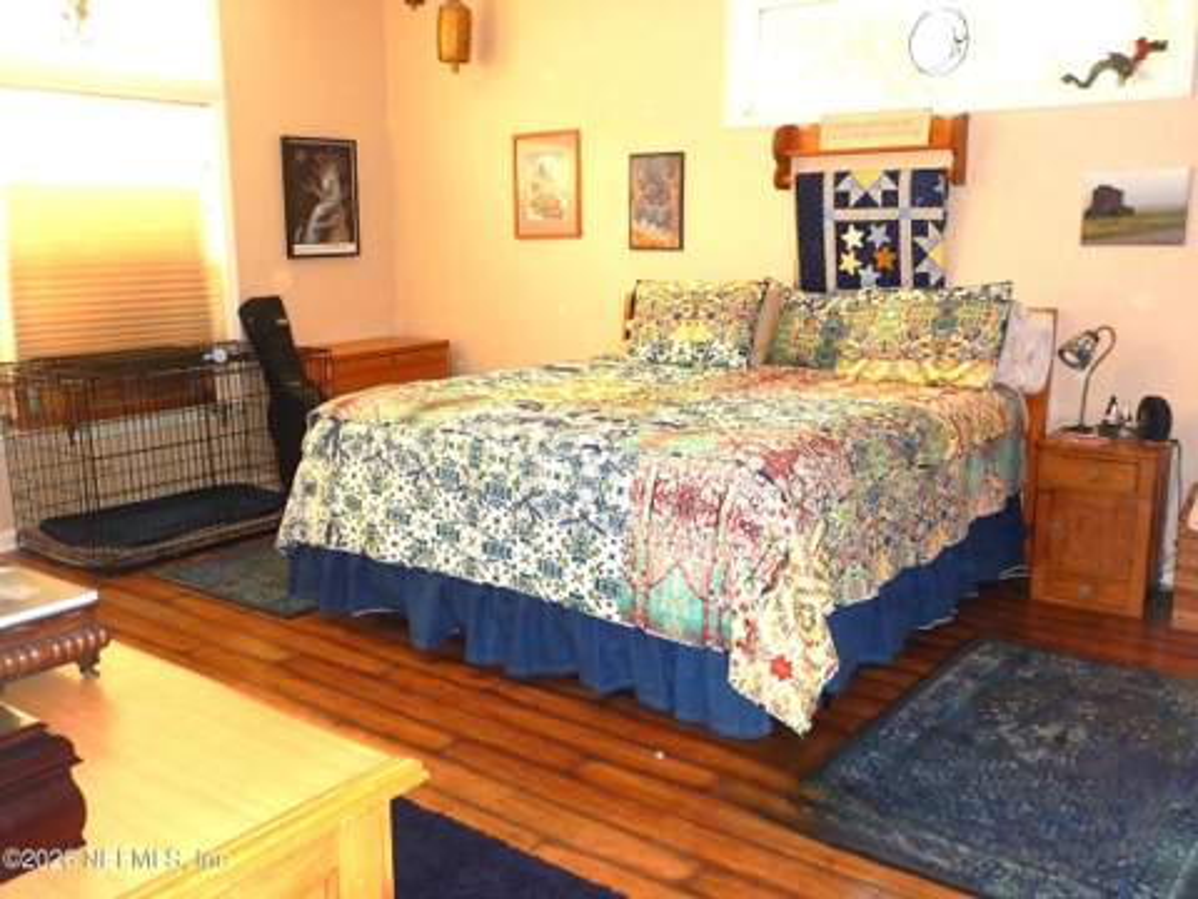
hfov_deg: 58.4
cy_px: 450
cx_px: 599
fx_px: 1073
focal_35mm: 31
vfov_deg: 45.4
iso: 250
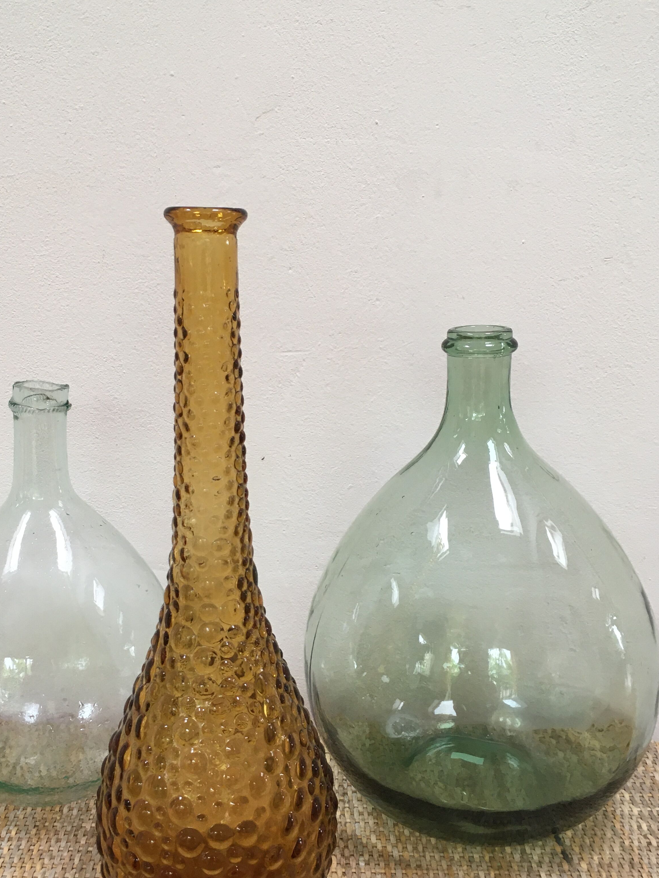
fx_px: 964
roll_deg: +1.1
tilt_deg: -13.6
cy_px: 474
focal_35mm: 38
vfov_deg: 48.9
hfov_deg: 37.6
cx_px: 269
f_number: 2.2
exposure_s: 1/33
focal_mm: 4.15
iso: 40
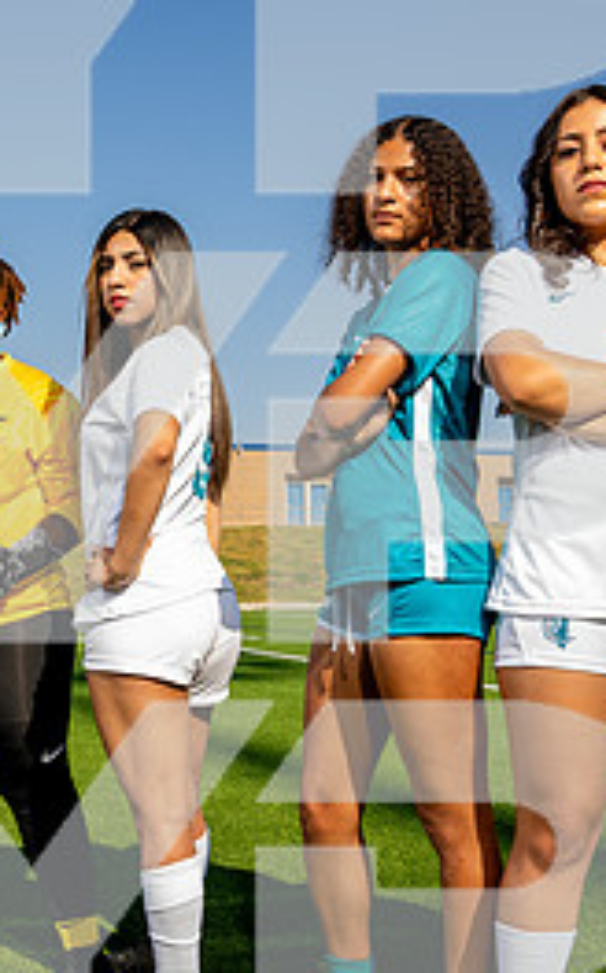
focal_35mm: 54
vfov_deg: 37.5
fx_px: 1429
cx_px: 196
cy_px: 450
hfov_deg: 23.8
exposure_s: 1/125
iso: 50
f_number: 7.1
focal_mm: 24
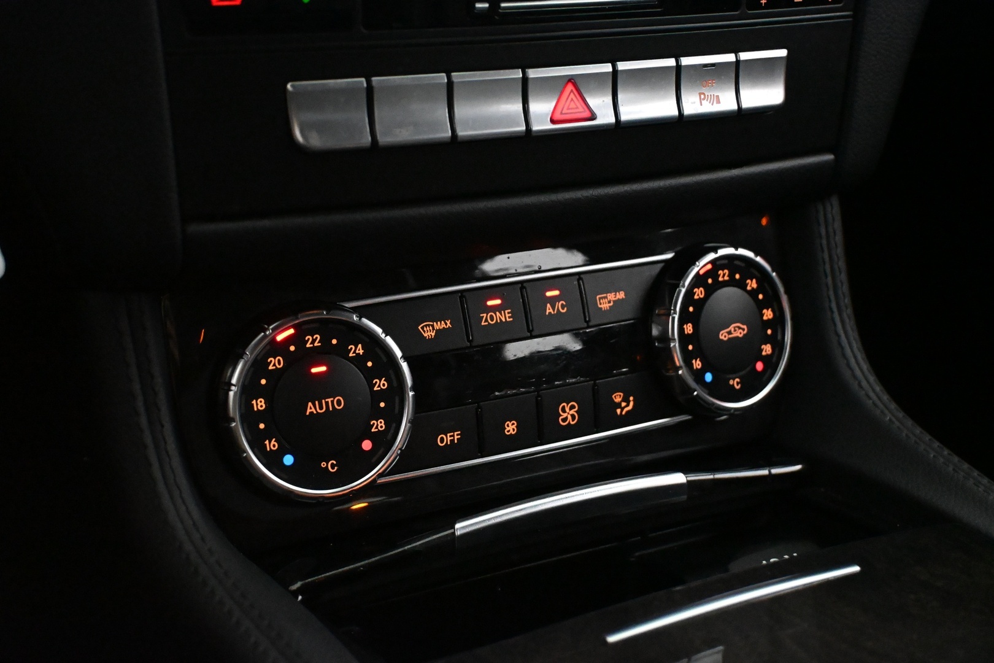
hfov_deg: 37.9
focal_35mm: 52
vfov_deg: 25.8
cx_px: 497
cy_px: 332
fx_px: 1449
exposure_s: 1/60
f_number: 5.3
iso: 11400
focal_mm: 35
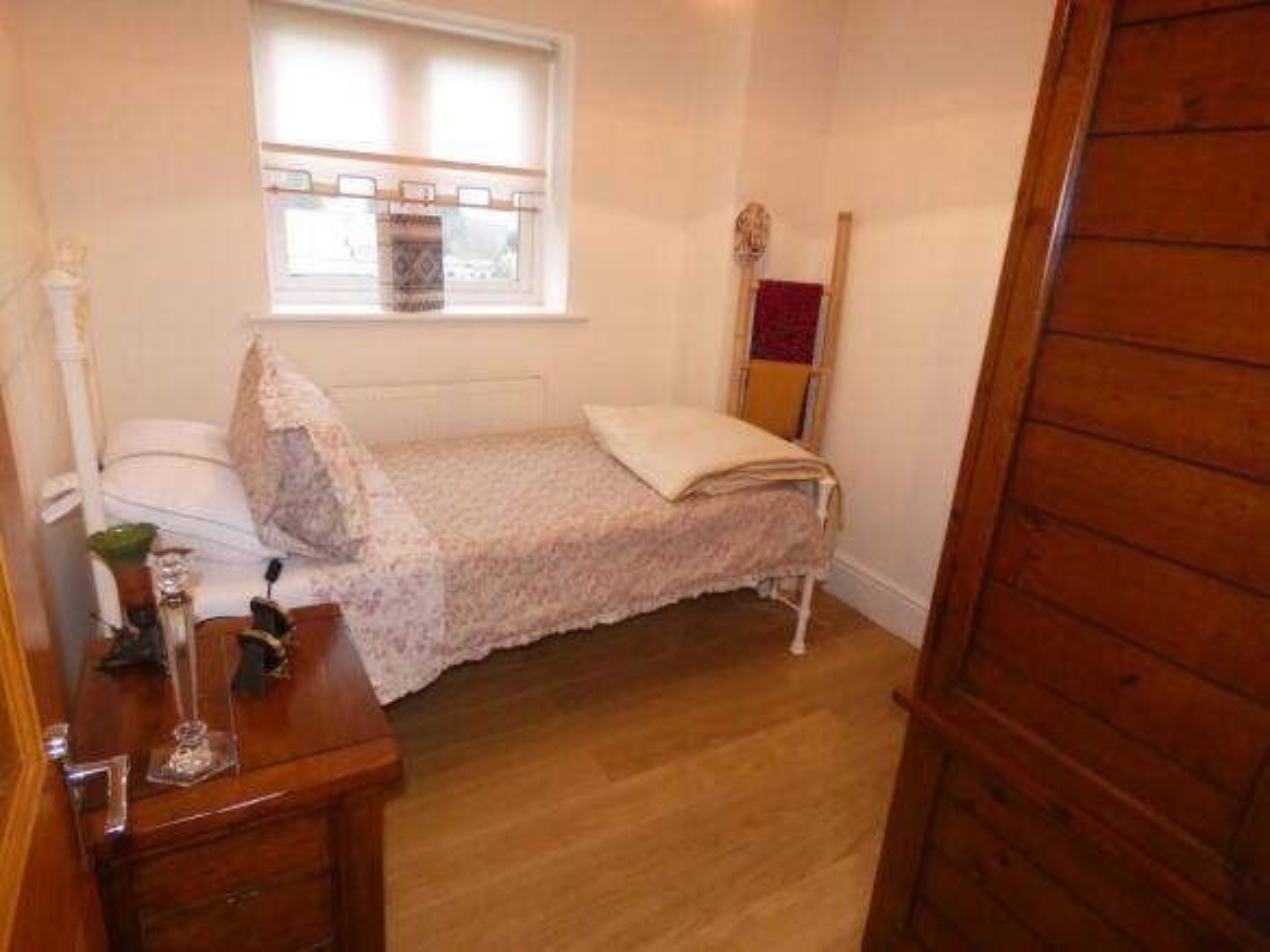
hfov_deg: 81.8
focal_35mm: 20
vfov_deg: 66.0
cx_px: 635
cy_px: 476
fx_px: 734
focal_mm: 3.6
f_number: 2.8
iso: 800
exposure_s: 1/60
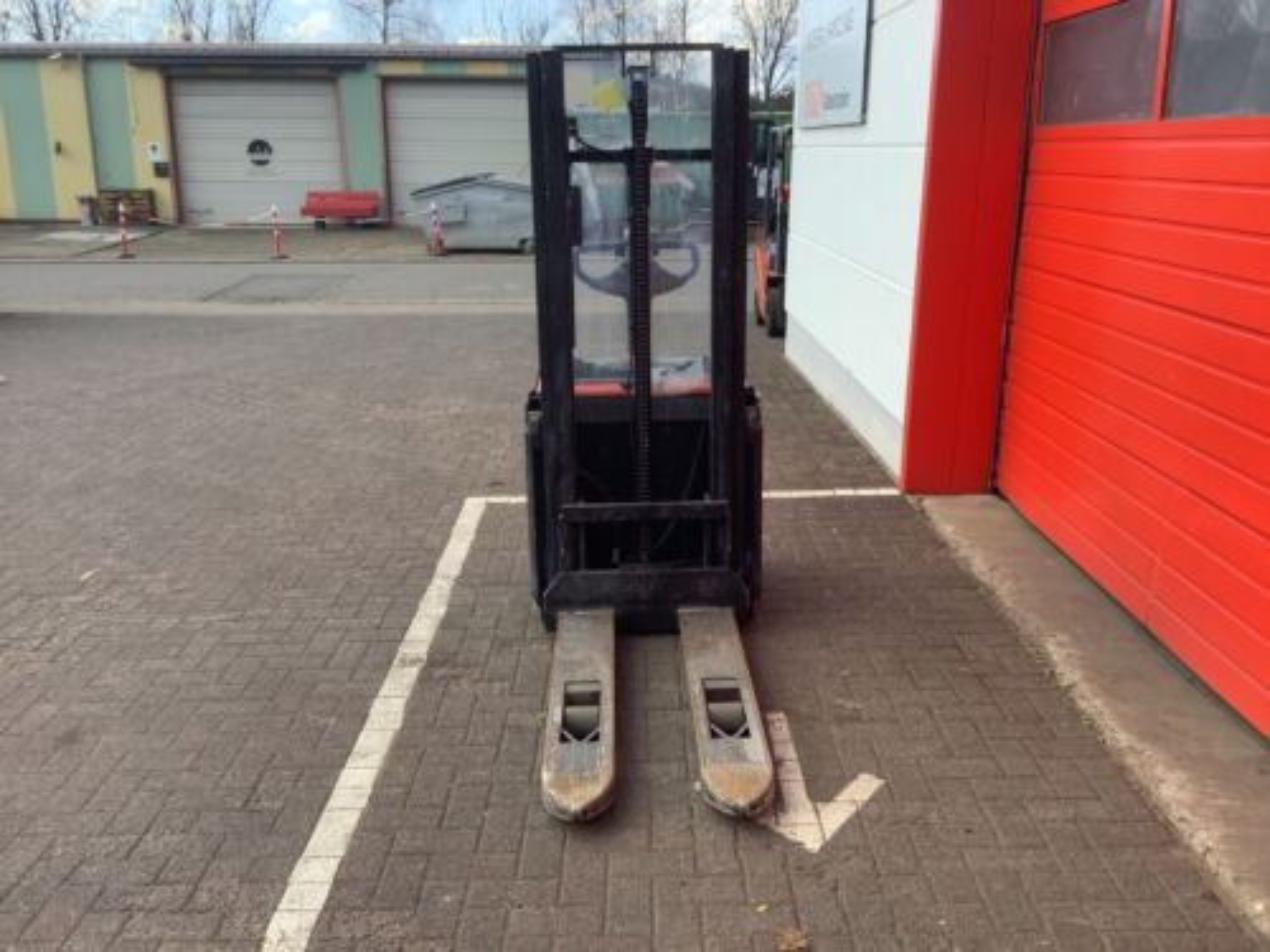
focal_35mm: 31
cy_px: 476
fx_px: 1137
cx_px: 635
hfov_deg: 58.4
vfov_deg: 45.4
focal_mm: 3.3
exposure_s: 1/209
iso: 25
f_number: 2.4
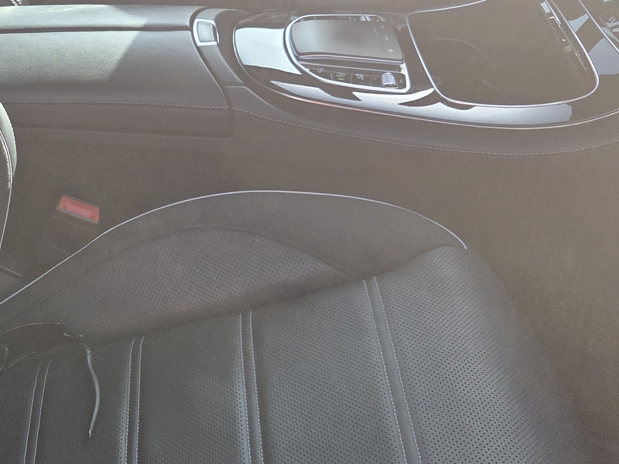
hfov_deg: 31.0
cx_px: 42
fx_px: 1055
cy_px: 192
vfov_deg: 24.8
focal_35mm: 59
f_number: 1.8
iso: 50
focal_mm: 5.4
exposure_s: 1/359
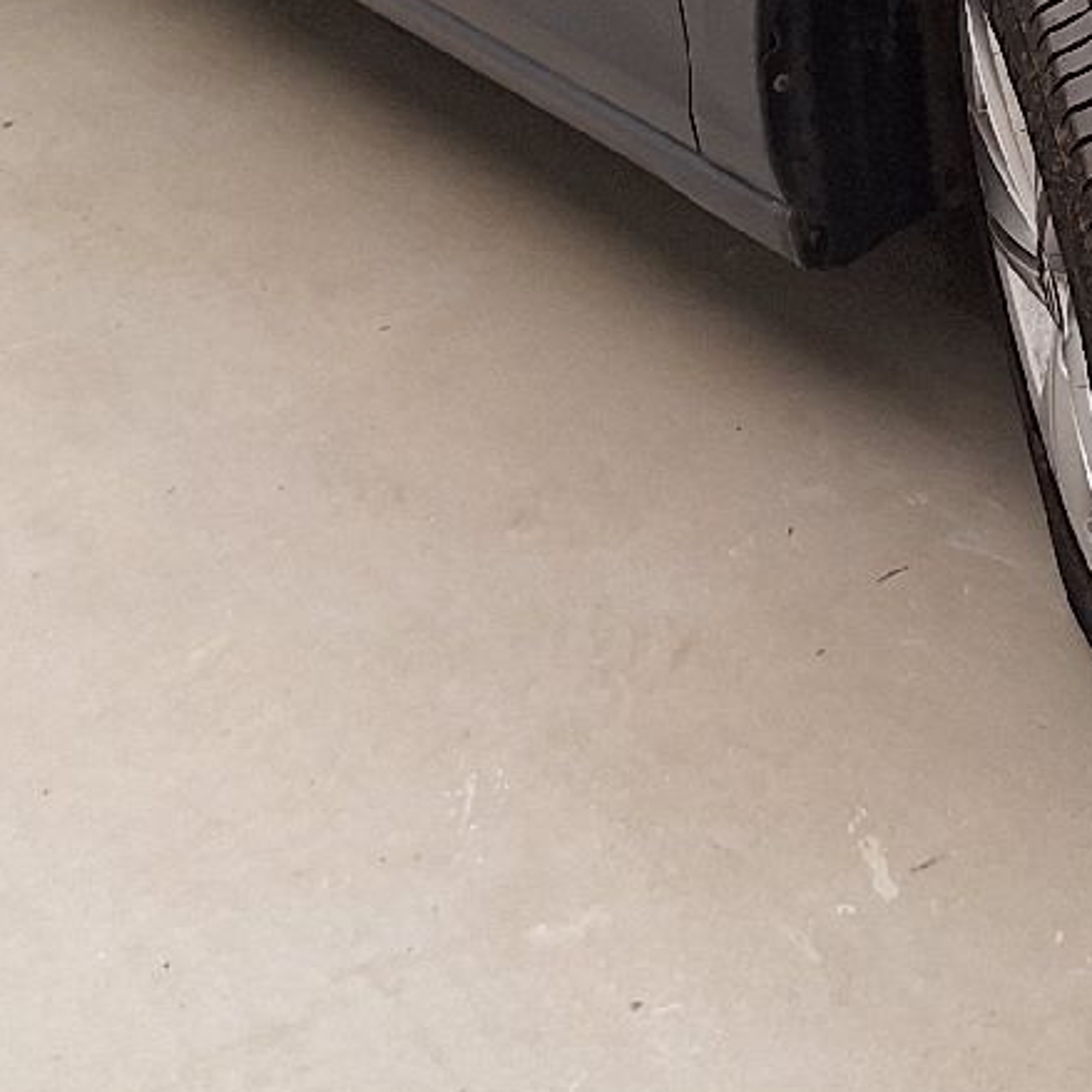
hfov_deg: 18.7
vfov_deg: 18.7
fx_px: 3176
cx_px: 1226
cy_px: -147
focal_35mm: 89
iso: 64
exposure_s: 1/100
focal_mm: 5.54
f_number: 1.8
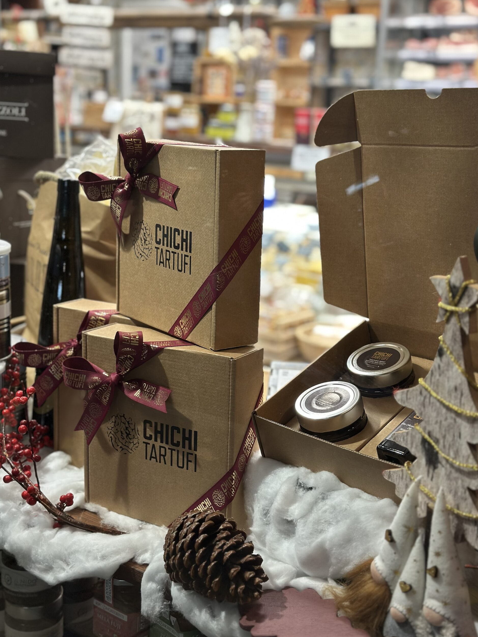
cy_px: 318
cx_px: 240
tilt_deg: -13.7
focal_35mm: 49
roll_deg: -2.9
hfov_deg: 29.7
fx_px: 902
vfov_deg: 38.9
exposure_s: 1/50
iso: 125
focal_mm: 6.86
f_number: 1.78
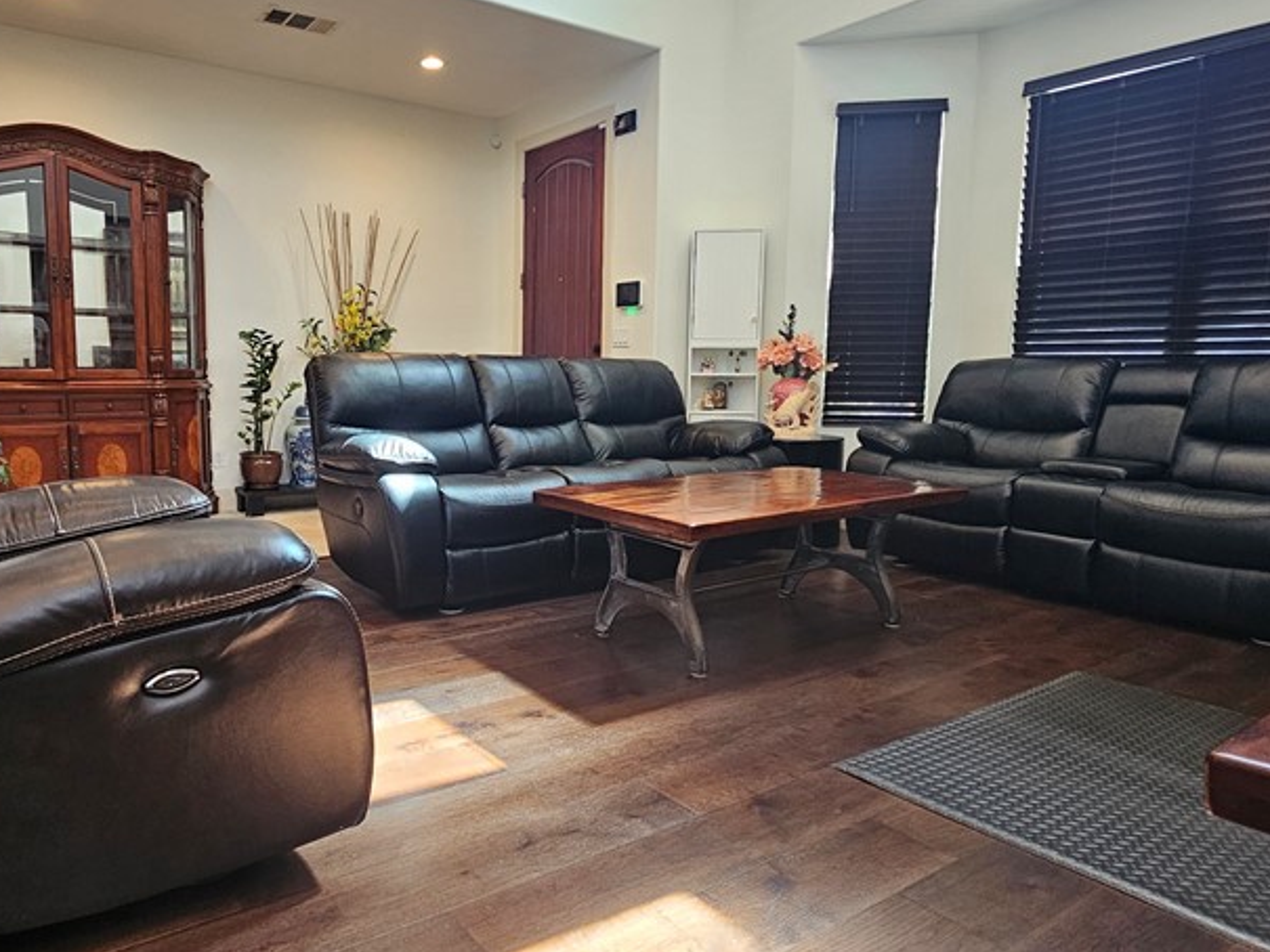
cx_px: 506
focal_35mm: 22
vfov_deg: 61.1
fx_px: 807
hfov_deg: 75.5
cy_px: 453
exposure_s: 1/60
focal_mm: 2.2
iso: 160
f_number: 2.2
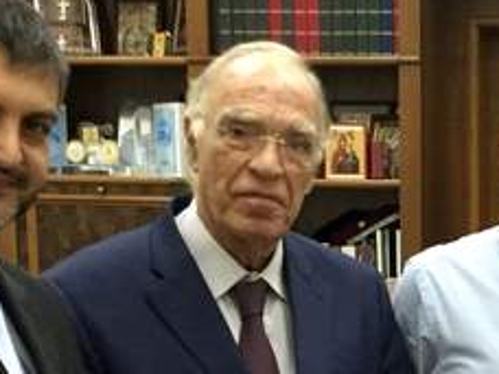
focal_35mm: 98
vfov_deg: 14.6
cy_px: 440
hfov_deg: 19.2
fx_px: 1413
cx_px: 549
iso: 200
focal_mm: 3.3
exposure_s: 1/33
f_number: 2.4
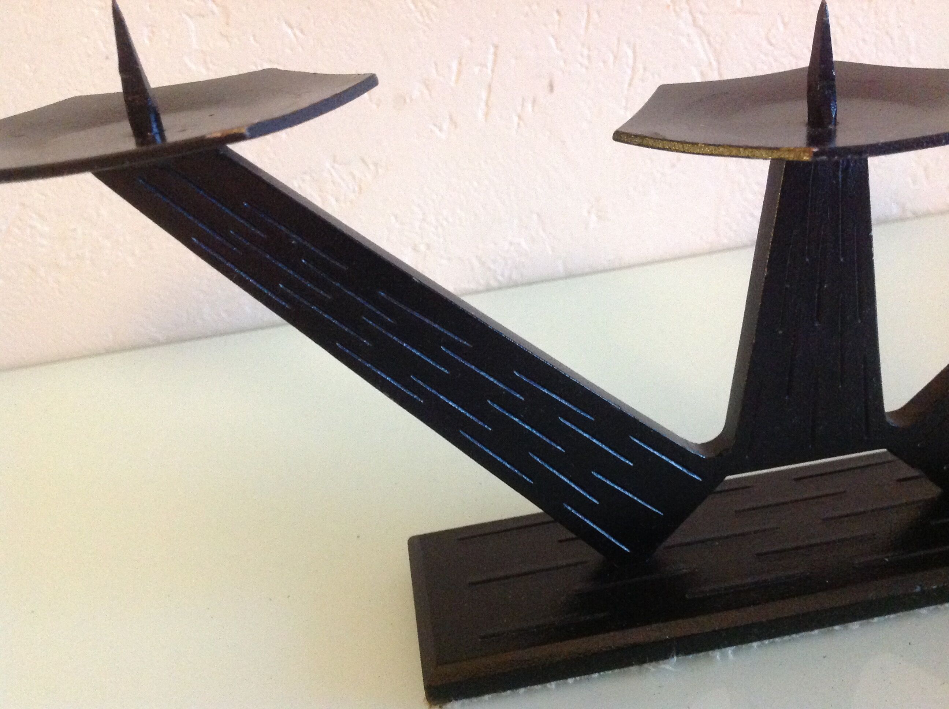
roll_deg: +7.5
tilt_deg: -26.0
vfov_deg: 40.6
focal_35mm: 35
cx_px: 474
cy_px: 354
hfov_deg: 52.7
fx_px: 958
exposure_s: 1/17
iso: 500
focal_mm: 4.28
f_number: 2.4
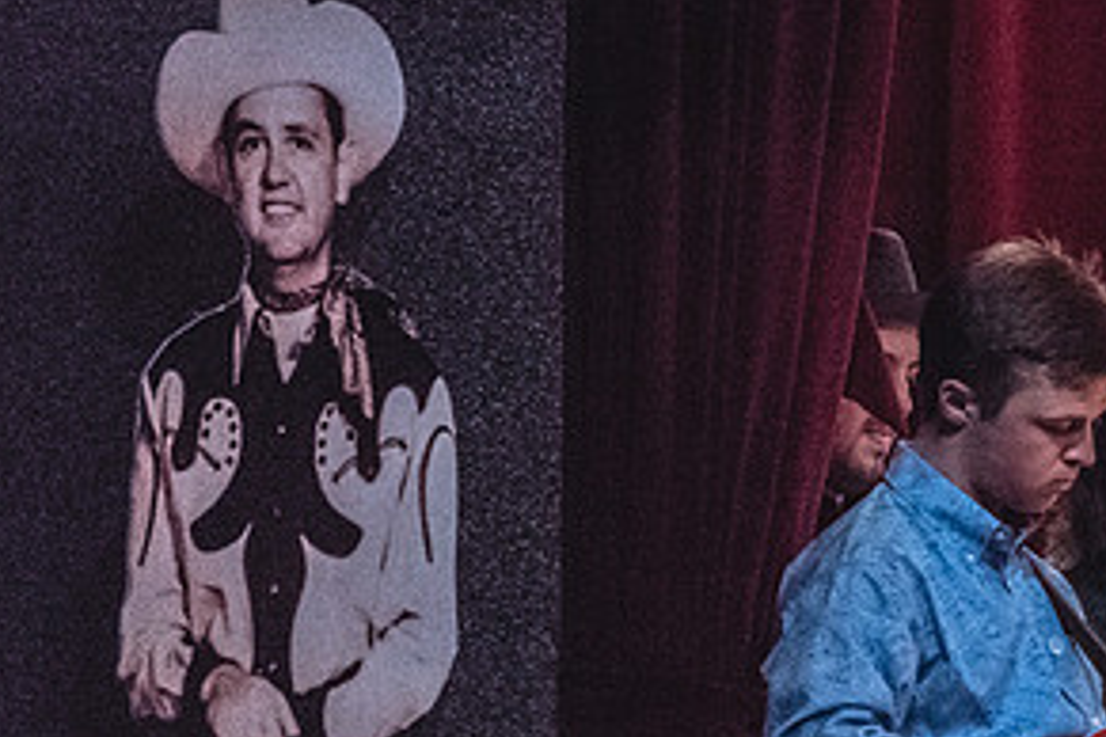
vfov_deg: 2.9
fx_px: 14715
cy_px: 667
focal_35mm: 479
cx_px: 1079
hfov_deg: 4.3
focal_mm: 240
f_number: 8
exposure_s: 1/100
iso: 6400
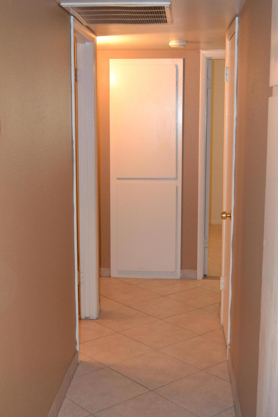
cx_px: 139
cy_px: 208
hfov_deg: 28.1
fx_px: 556
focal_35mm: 48
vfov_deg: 41.1
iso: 3200
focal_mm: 32
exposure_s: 1/60
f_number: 4.5
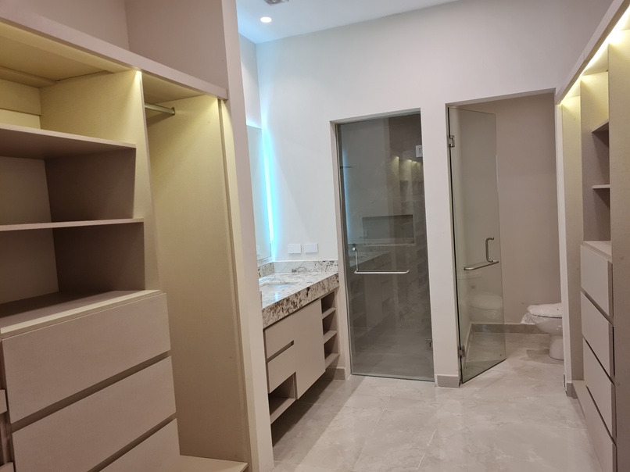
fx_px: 473
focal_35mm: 26
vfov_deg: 53.0
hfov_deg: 67.3
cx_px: 315
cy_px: 236
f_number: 1.8
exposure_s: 1/120
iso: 125
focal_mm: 5.4
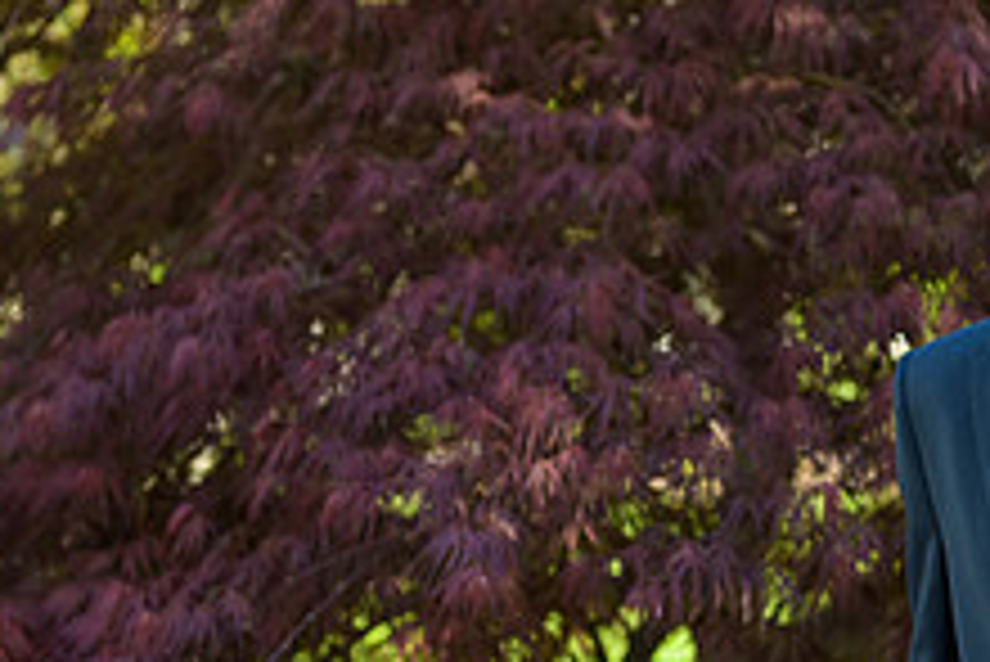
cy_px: 511
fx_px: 4210
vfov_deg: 9.0
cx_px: 770
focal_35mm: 153
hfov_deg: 13.4
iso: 250
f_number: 3.2
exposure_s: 1/500
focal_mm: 58
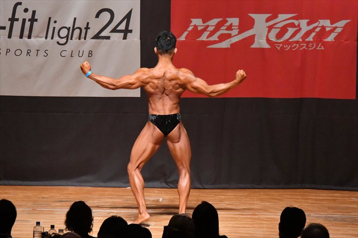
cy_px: 119
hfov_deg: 8.1
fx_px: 2535
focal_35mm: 255
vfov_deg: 5.4
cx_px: 179
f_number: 5.6
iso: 12800
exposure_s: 1/400
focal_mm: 170
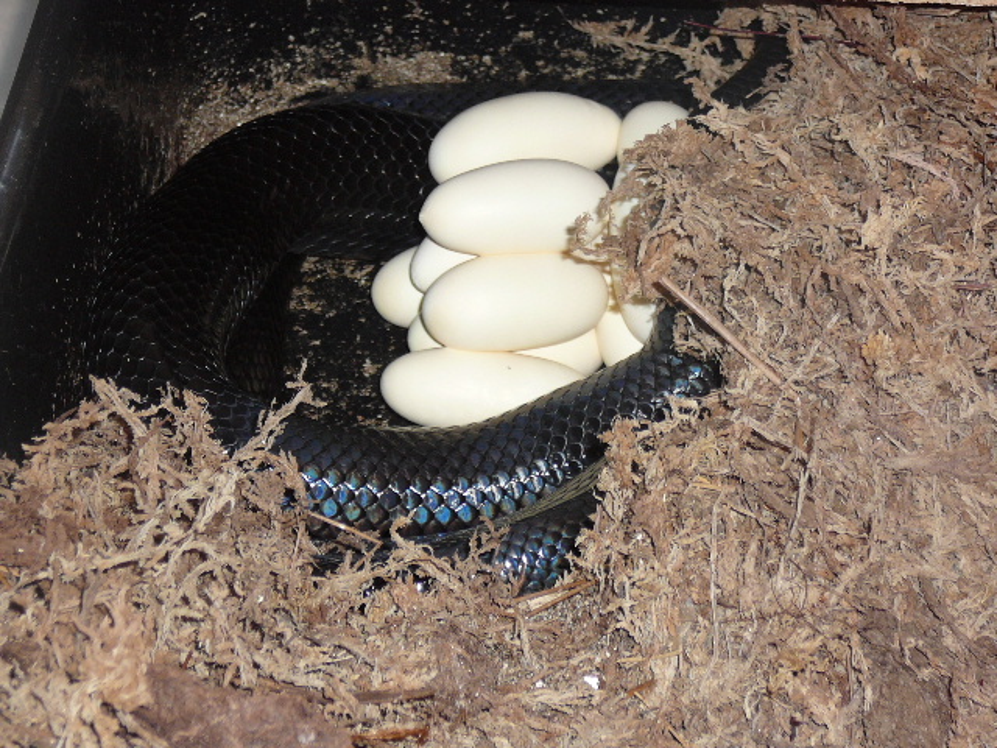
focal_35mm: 95
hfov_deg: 20.7
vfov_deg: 15.6
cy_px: 374
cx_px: 498
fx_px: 2736
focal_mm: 14.1
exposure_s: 1/30
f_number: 3.9
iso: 100
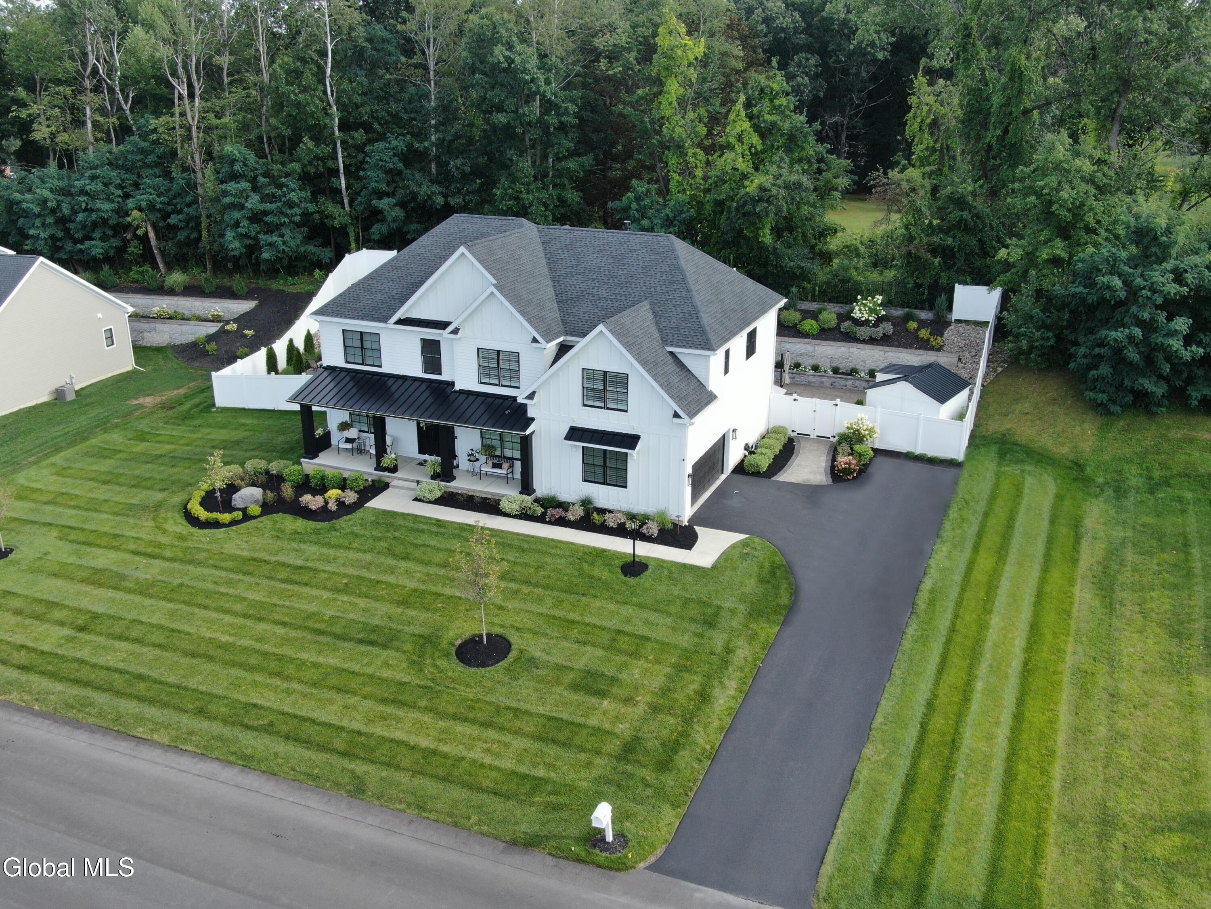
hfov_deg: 55.4
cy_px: 454
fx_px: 1154
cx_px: 606
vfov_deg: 42.9
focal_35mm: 33
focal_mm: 5.69
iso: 100
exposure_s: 1/240
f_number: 3.2
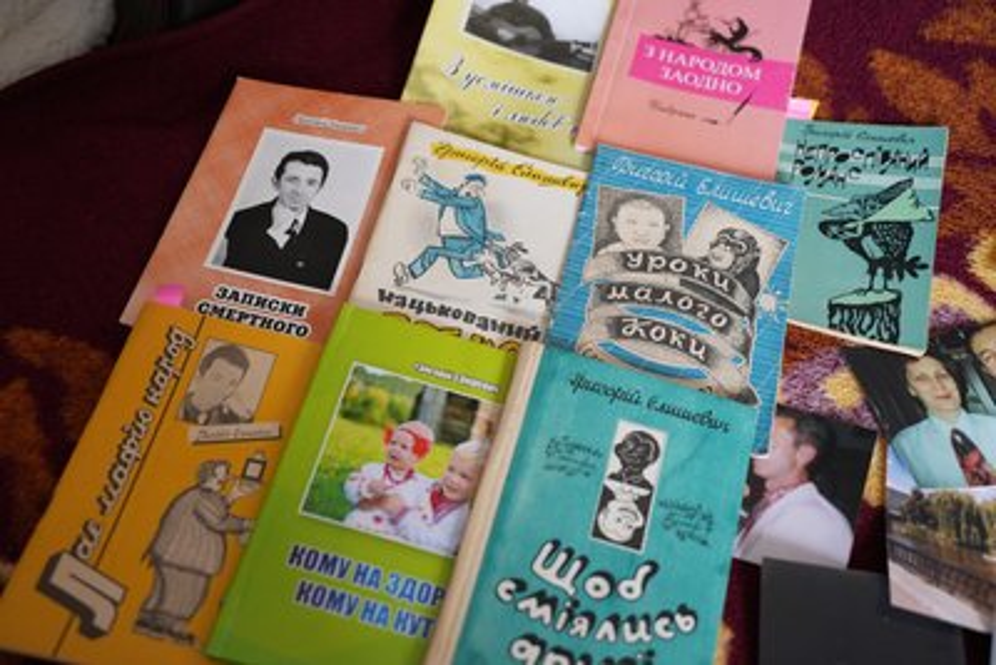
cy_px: 332
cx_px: 498
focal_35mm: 42
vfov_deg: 31.9
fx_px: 1162
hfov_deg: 46.4
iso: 1250
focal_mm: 42
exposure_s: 1/200
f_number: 2.8
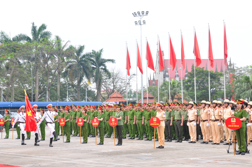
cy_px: 84
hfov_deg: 28.1
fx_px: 503
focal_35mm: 72
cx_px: 126
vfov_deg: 18.9
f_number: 8
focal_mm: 48
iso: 500
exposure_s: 1/200
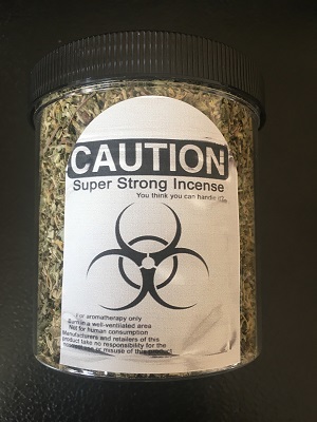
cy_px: 211
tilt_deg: -75.5
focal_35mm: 29
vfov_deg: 61.7
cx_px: 158
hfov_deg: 48.2
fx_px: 354
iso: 50
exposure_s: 1/30
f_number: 2.2
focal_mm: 4.15
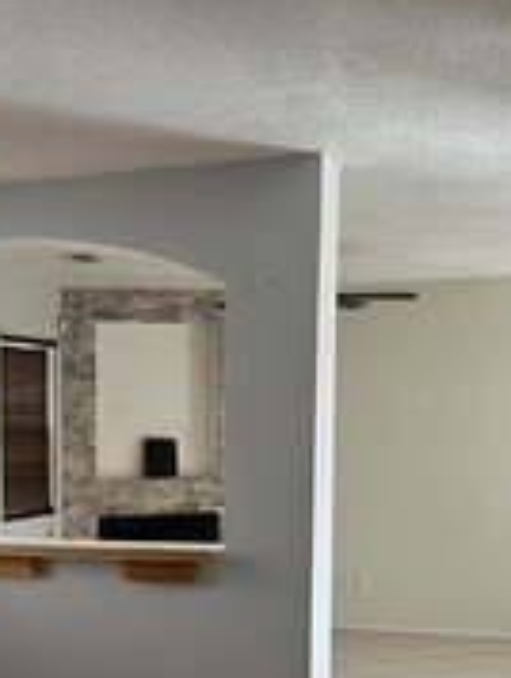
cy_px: 568
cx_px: 11
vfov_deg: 27.4
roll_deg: +0.4
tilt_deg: -5.9
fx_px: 1355
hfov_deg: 20.7
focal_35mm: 69
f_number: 1.78
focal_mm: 6.86
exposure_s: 1/121
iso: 125
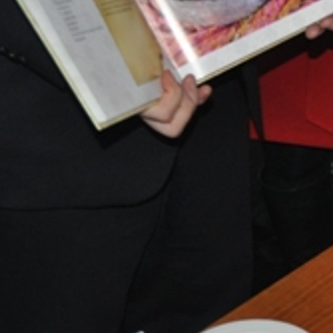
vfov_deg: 14.2
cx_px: 602
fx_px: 1324
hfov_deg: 13.0
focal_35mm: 122
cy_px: 290
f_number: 3.8
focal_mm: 25
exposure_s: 1/60
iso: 800
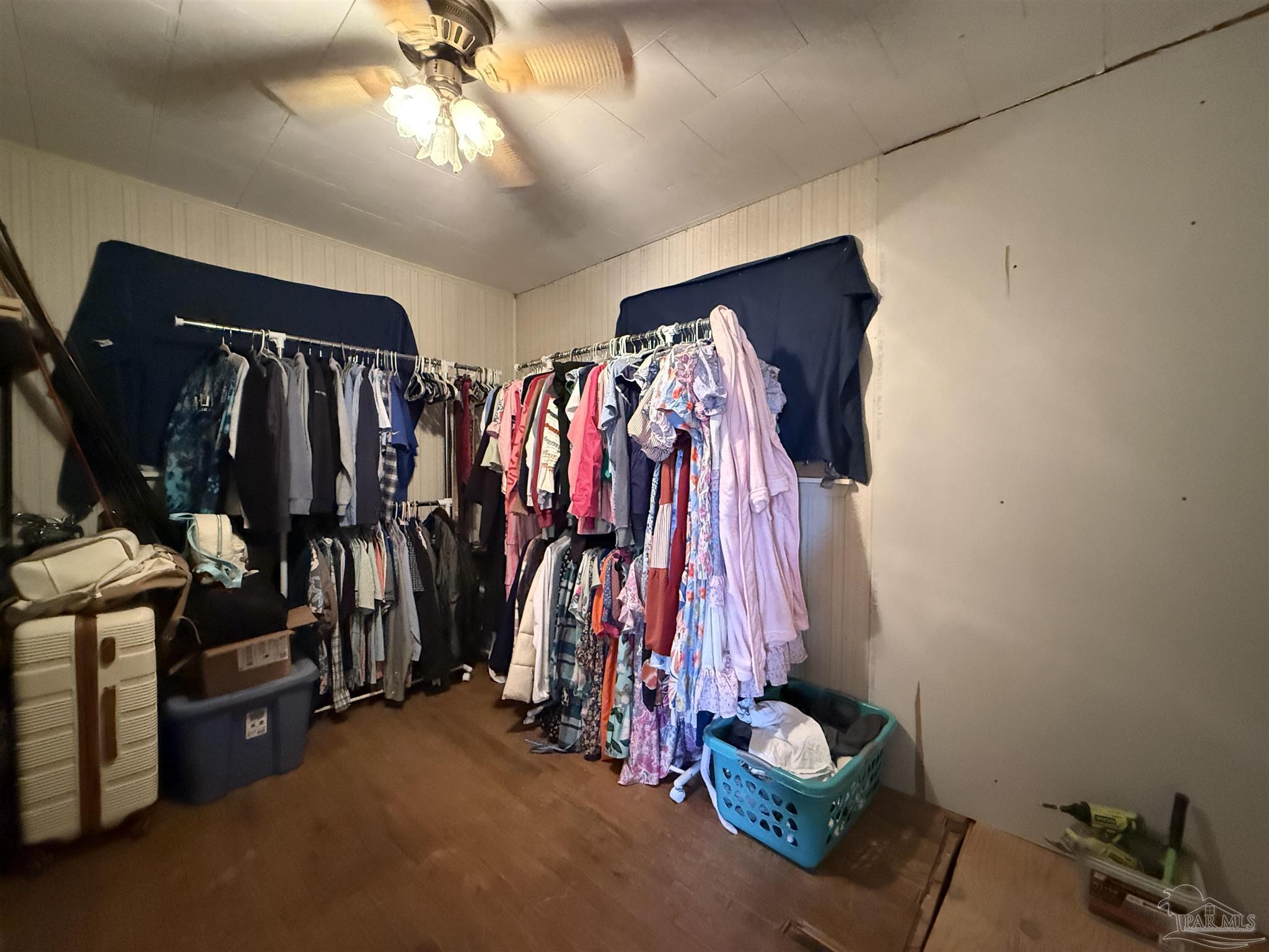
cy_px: 476
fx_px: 513
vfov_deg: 85.7
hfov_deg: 102.1
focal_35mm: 14
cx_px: 634
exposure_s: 1/60
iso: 1250
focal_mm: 2.22
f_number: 2.2
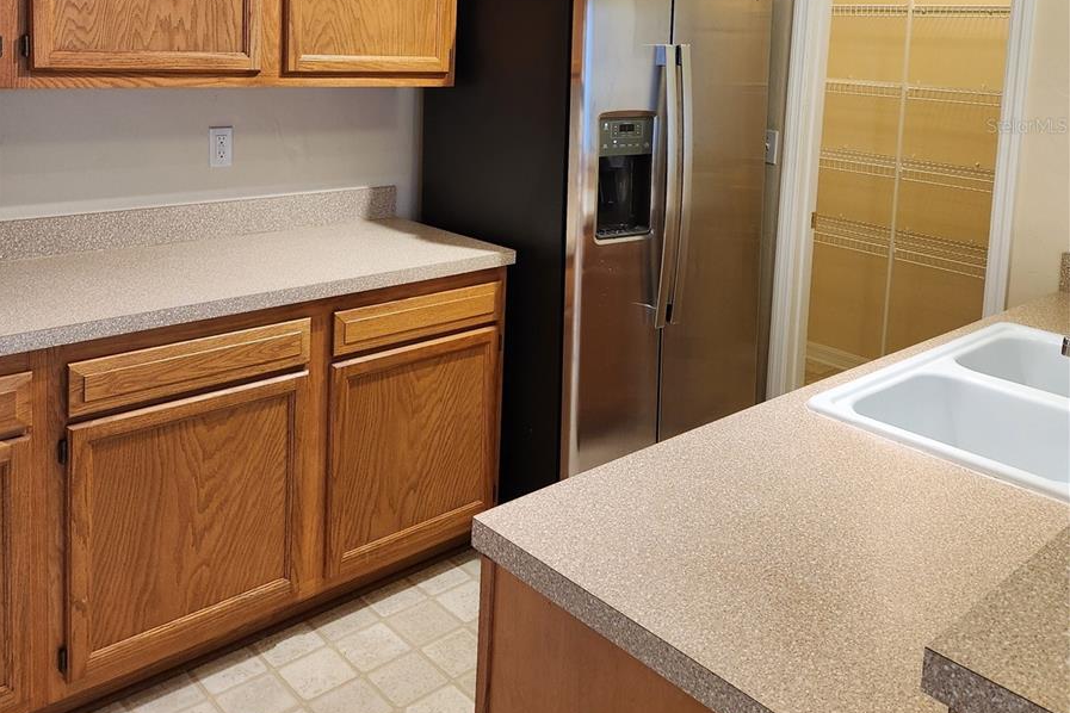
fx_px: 951
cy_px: 125
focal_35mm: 32
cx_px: 534
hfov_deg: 58.7
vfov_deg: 39.2
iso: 250
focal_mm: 5.4
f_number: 1.8
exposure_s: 1/120
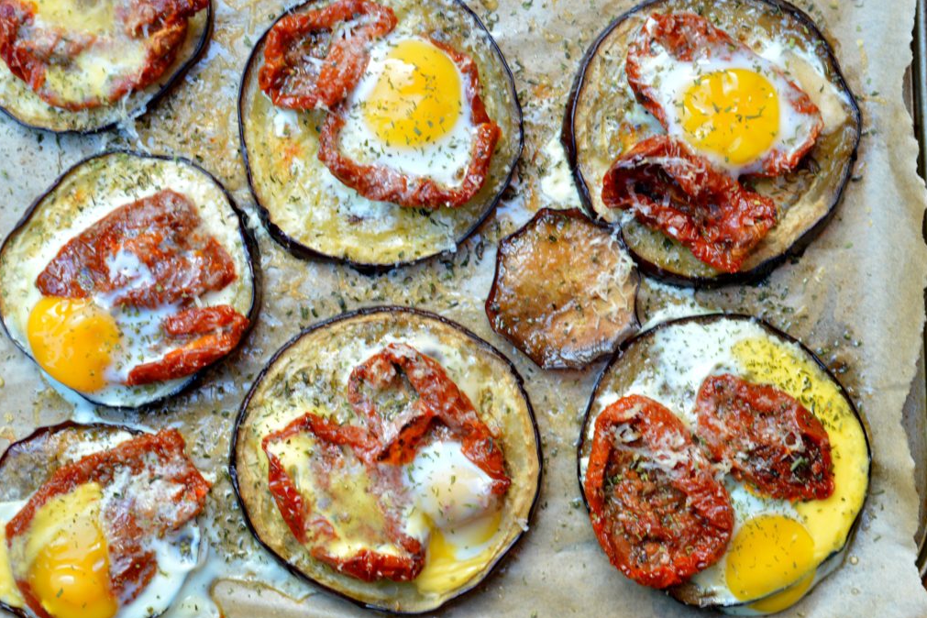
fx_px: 2150
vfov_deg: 16.4
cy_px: 311
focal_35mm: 84
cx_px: 461
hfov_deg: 24.3
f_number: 5.6
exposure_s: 1/13
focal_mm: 55
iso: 100
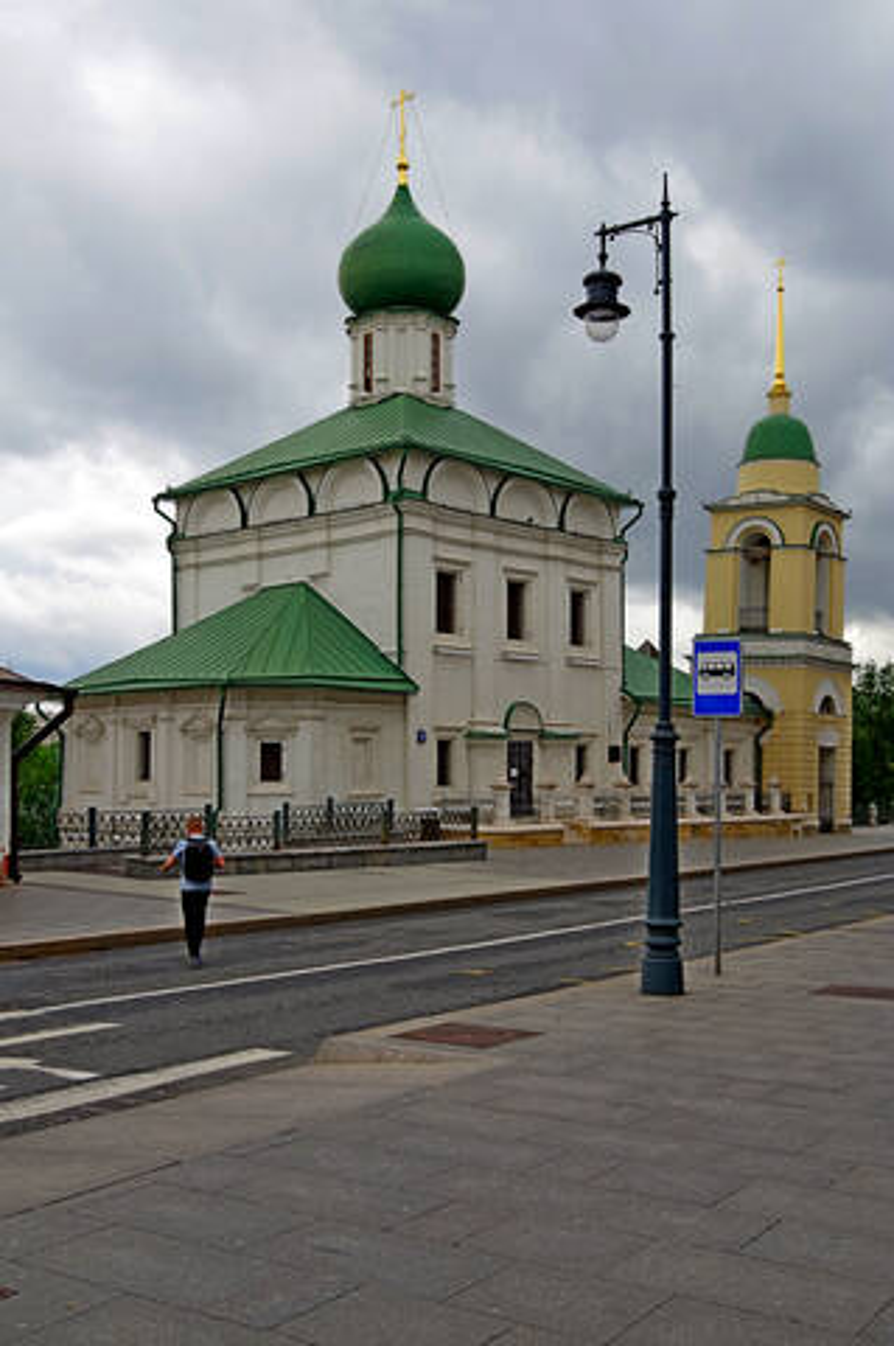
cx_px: 447
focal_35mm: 36
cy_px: 673
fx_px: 1344
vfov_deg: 53.2
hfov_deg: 36.8
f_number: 8
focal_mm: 24
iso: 200
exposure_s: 1/60
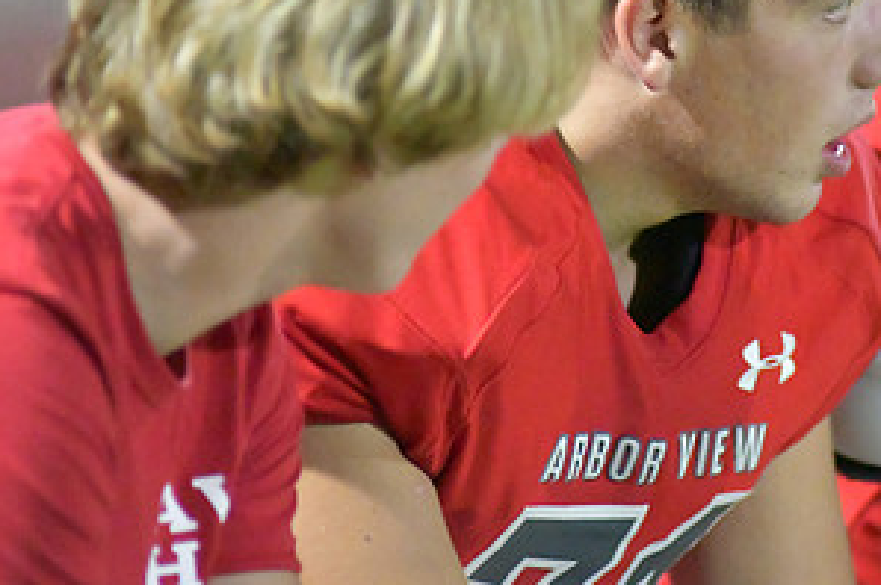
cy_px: 152
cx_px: 662
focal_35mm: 585
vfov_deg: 2.3
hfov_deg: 3.5
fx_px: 14300
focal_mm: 300
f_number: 3.2
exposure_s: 1/1250
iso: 25600
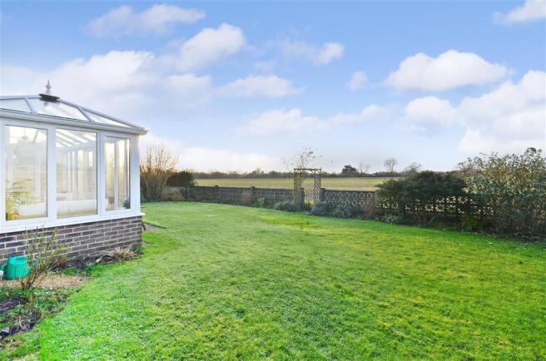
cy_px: 180
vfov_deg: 77.0
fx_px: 227
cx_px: 273
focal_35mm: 15
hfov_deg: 100.5
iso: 640
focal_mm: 10
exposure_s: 1/250
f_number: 9
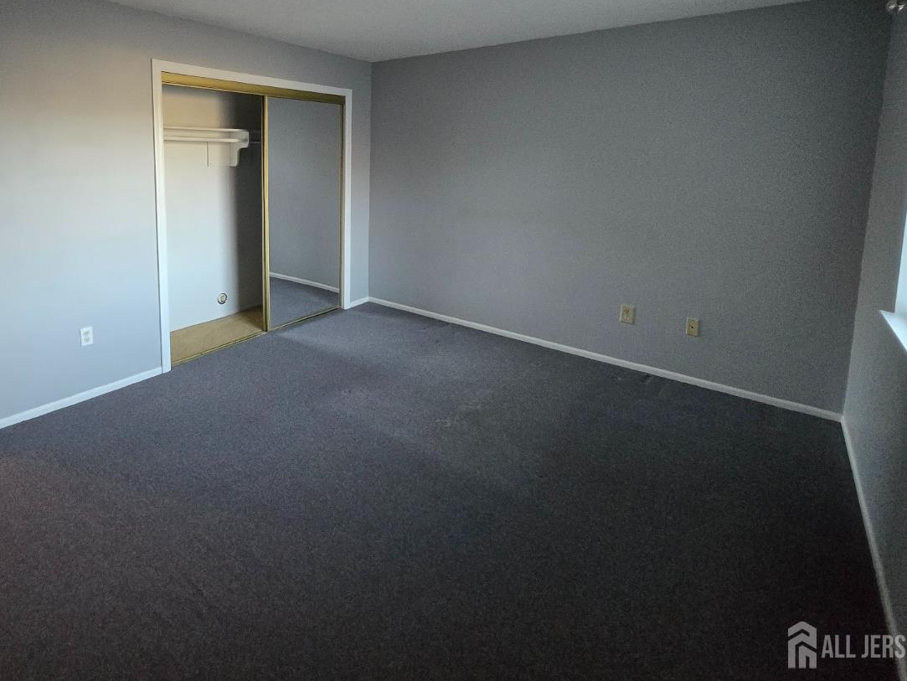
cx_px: 367
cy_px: 212
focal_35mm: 18
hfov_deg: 86.7
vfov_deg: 69.0
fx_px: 472
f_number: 2.2
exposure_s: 1/60
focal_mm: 1.7
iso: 640
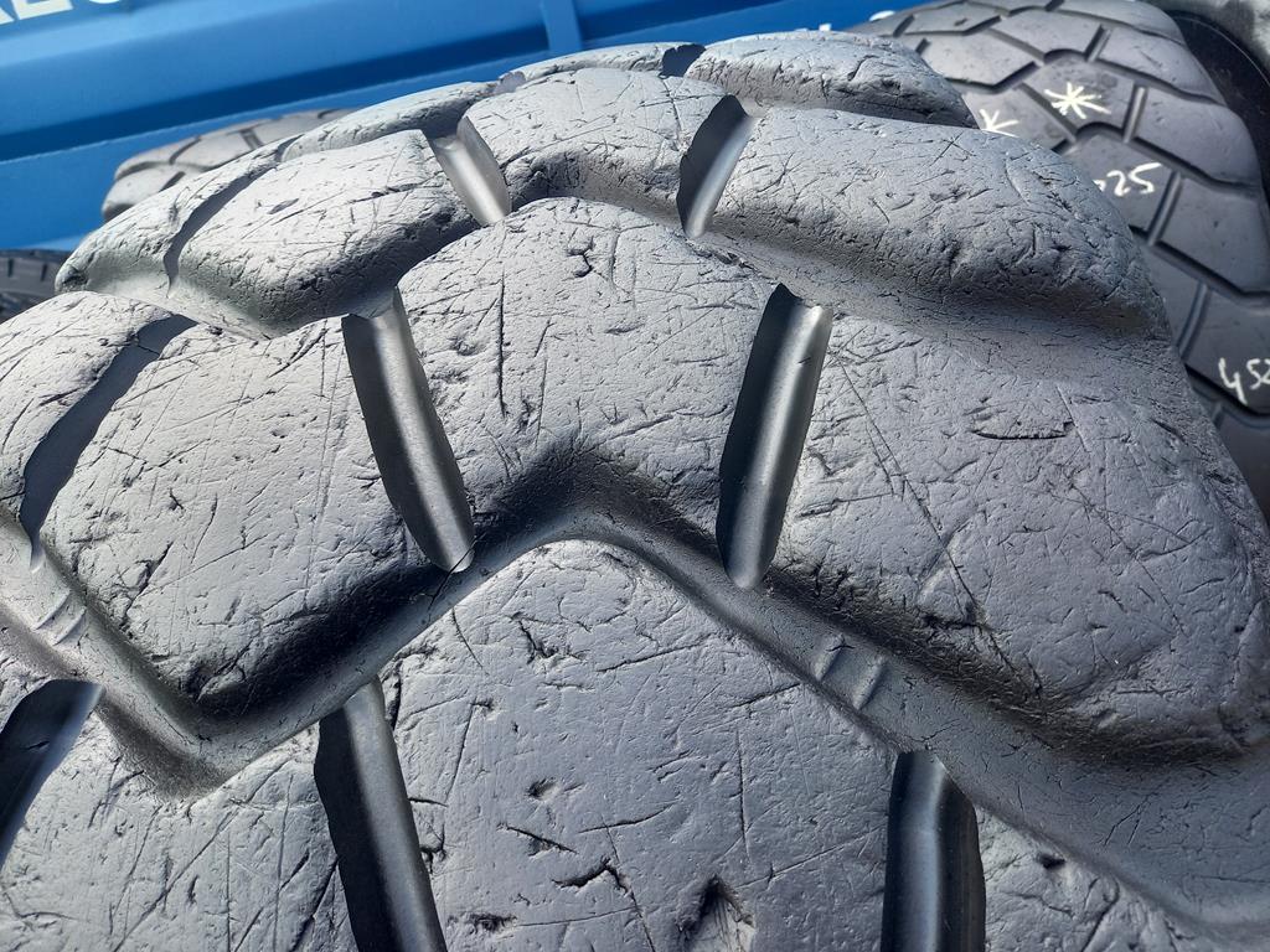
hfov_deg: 69.4
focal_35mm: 25
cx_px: 635
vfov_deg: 54.9
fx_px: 917
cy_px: 476
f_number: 1.8
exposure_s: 1/155
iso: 50
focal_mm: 4.65
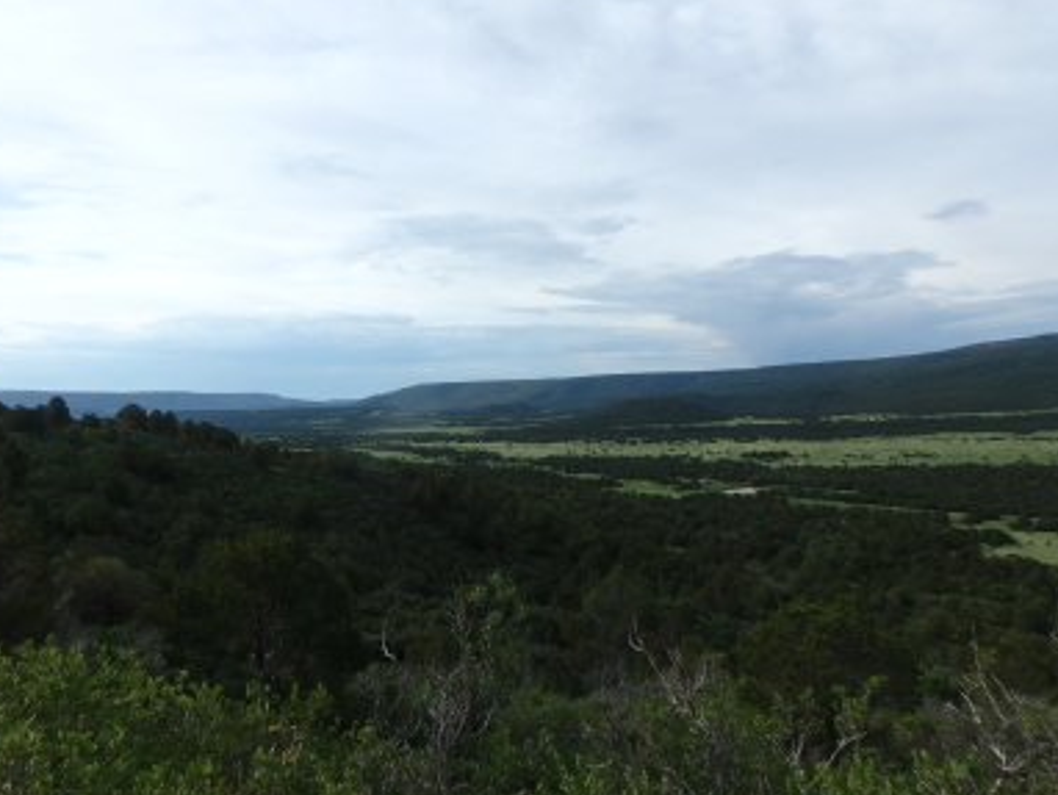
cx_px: 493
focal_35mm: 23
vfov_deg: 58.9
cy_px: 402
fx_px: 703
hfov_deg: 73.8
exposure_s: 1/400
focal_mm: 3.7
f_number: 6
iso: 125
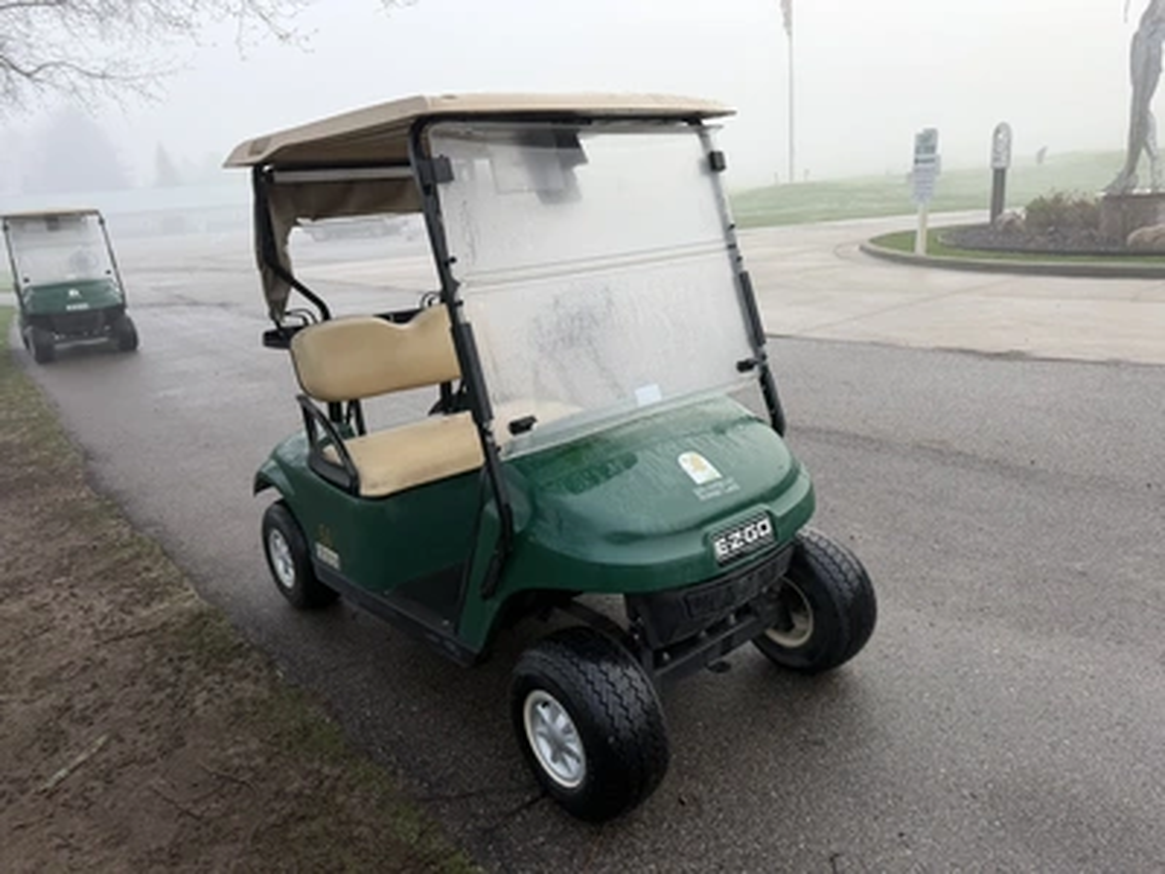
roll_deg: -1.2
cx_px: 582
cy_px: 437
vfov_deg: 56.8
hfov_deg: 71.6
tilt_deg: -10.7
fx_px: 808
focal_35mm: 24
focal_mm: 6.76
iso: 80
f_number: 1.78
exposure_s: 1/445
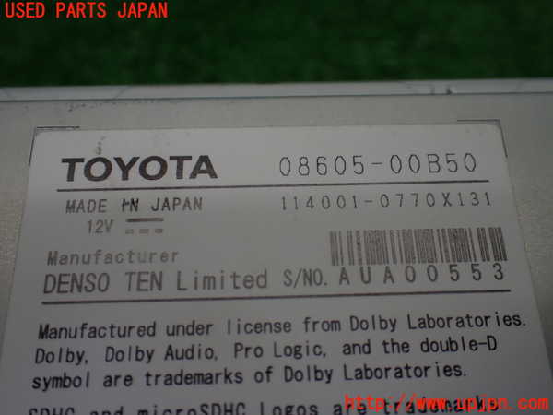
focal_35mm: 38
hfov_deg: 49.0
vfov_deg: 37.7
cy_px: 208
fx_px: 607
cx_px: 276
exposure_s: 1/160
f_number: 2.7
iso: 160
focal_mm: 6.83
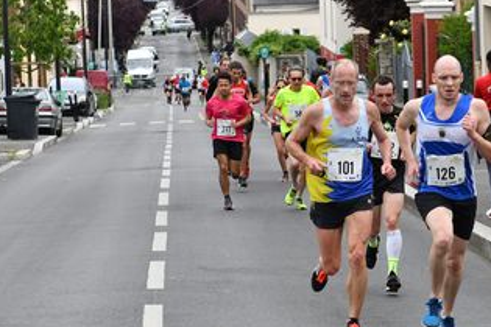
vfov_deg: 6.9
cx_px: 426
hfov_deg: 10.2
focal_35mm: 200
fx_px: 2728
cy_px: 207
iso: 400
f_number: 5
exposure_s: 1/1250
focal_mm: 70
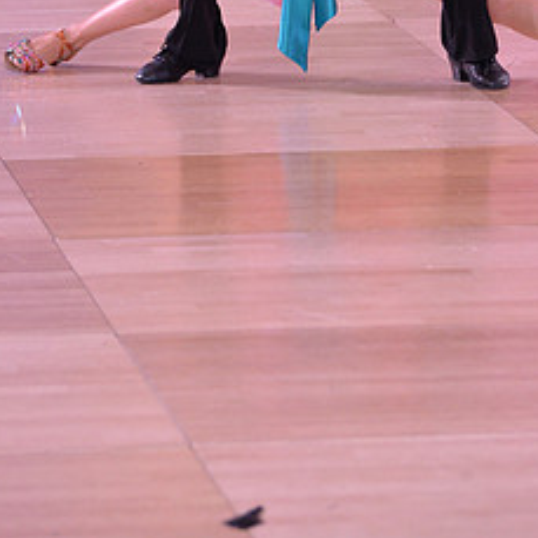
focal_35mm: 397
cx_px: 309
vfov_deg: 4.4
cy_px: -136
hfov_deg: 4.4
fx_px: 6981
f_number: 6.3
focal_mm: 185
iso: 2000
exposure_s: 1/250
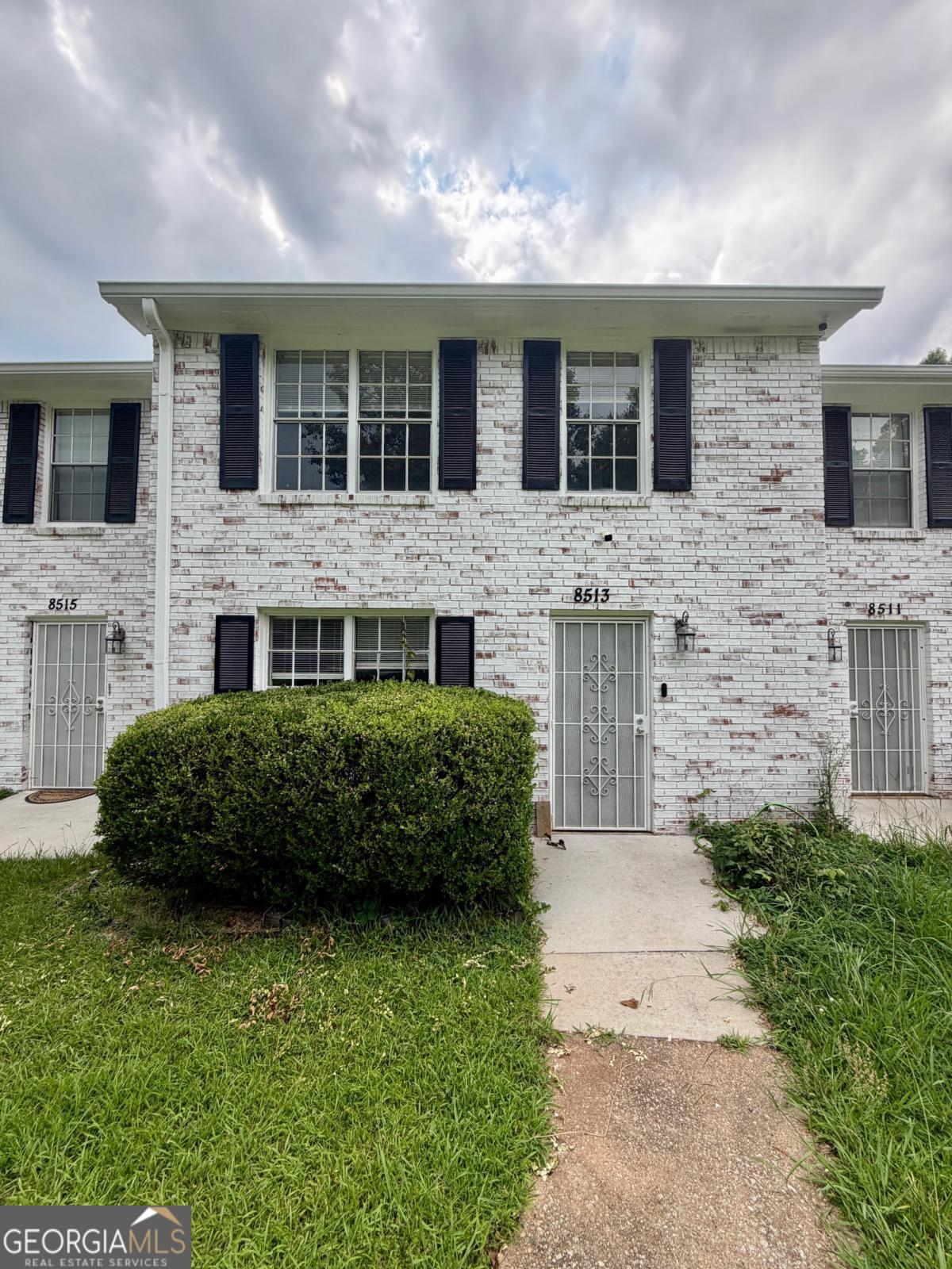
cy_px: 634
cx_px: 476
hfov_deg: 85.7
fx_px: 513
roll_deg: -0.5
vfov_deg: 102.1
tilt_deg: +2.1
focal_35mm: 14
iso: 50
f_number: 2.2
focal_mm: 2.22
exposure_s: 1/502
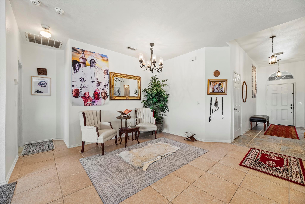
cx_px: 152
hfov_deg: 104.2
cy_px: 102
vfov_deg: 81.2
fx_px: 119
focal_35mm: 14
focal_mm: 14
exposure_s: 1/4
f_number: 8
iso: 800
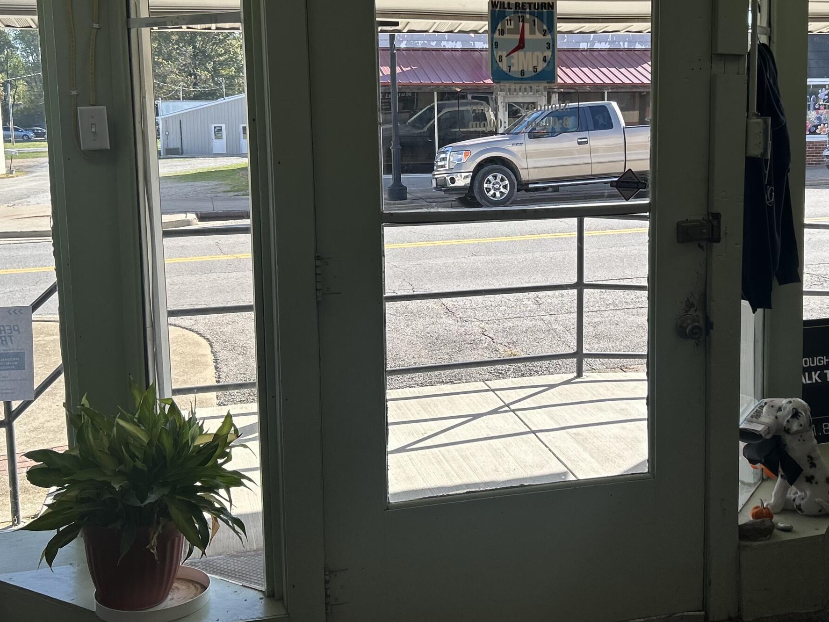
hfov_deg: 42.7
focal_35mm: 44
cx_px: 512
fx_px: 1054
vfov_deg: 32.8
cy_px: 241
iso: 50
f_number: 1.5
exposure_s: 1/1100
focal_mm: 5.7
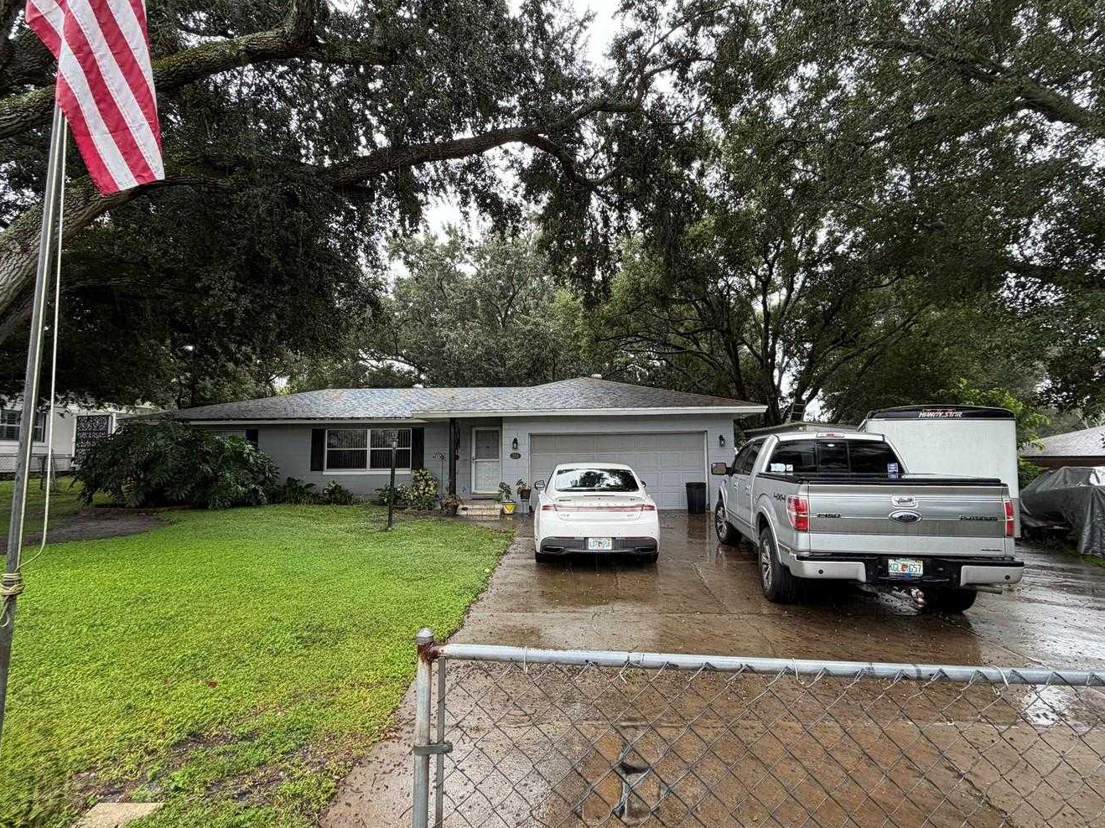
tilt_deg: +4.9
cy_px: 413
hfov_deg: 91.0
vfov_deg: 74.7
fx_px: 543
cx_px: 567
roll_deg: +1.3
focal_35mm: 17
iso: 100
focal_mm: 2.22
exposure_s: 1/121
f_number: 2.2
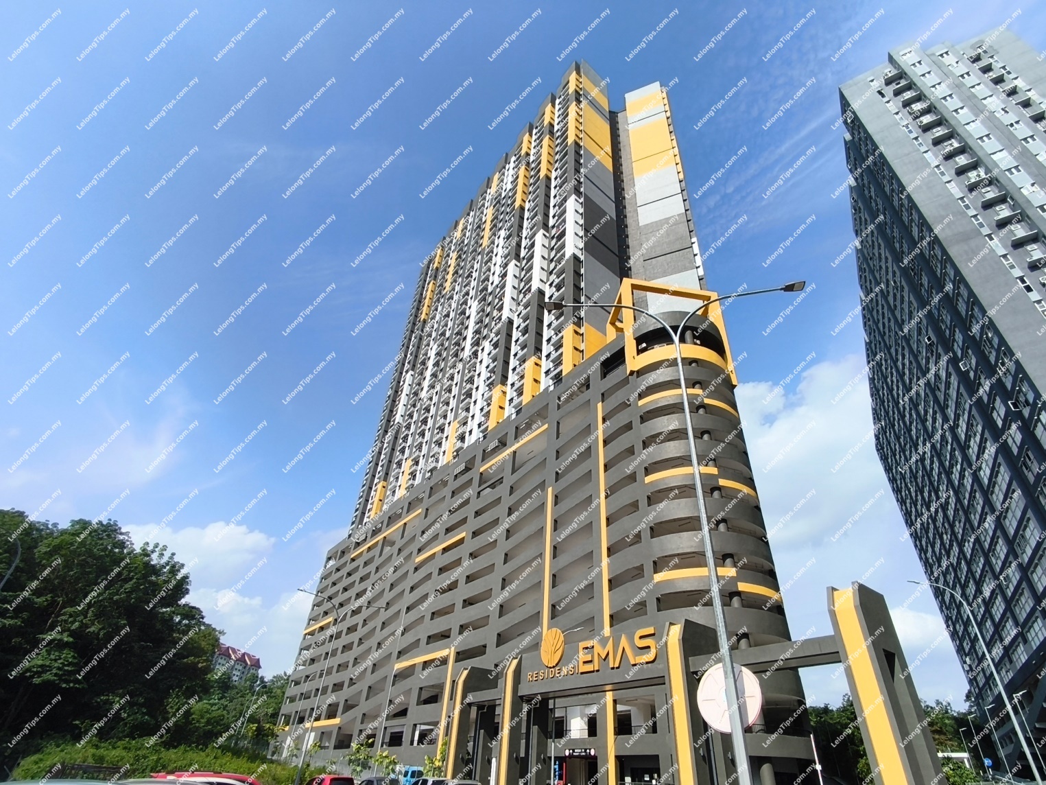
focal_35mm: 15
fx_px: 453
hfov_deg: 98.2
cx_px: 523
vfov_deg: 81.8
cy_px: 392
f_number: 2.2
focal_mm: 1.65
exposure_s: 1/2179
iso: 50
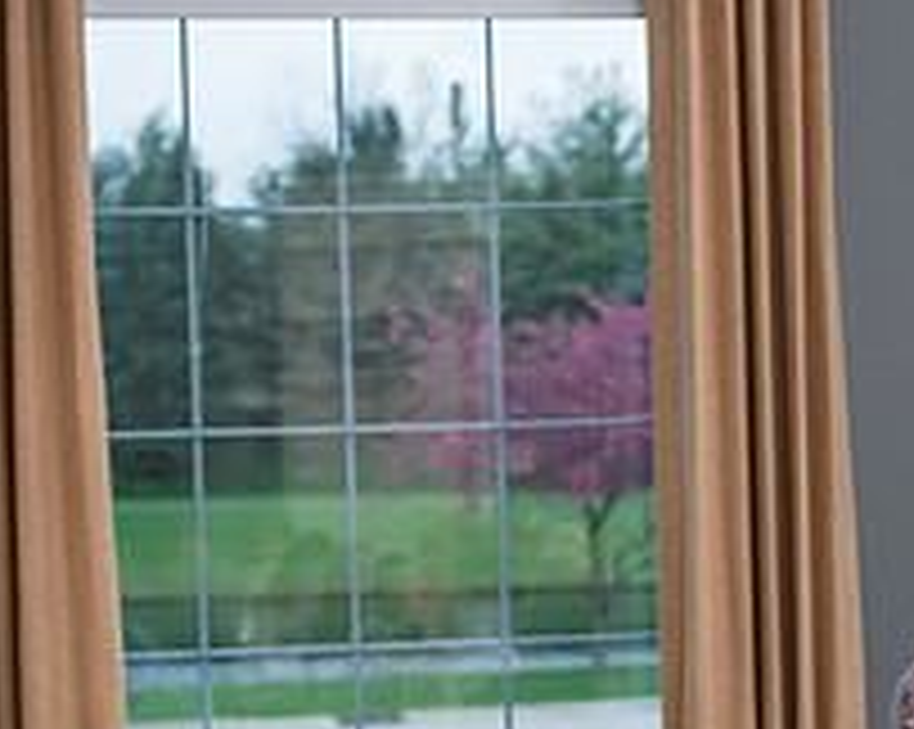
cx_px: 1085
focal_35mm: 215
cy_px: 853
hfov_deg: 8.9
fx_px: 5810
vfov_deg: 7.1
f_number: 3.5
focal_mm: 80
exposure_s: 1/200
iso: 1600
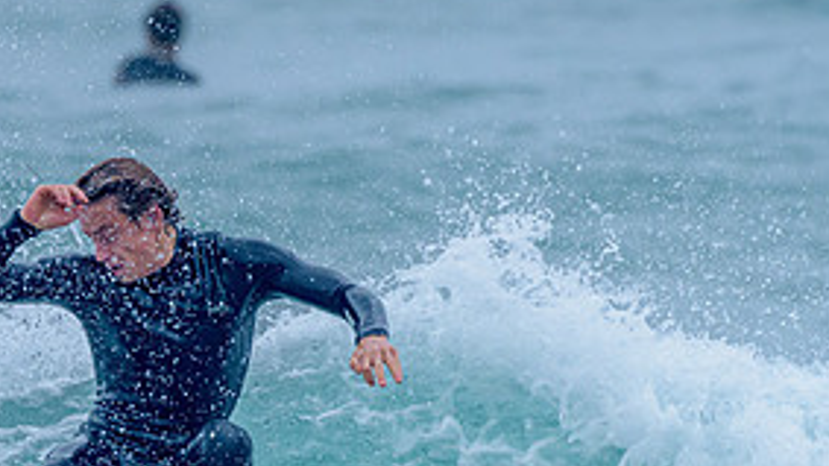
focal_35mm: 1347
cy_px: 406
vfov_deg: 0.9
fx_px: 29601
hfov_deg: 1.6
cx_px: 35
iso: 800
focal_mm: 500
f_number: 5.6
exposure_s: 1/2000
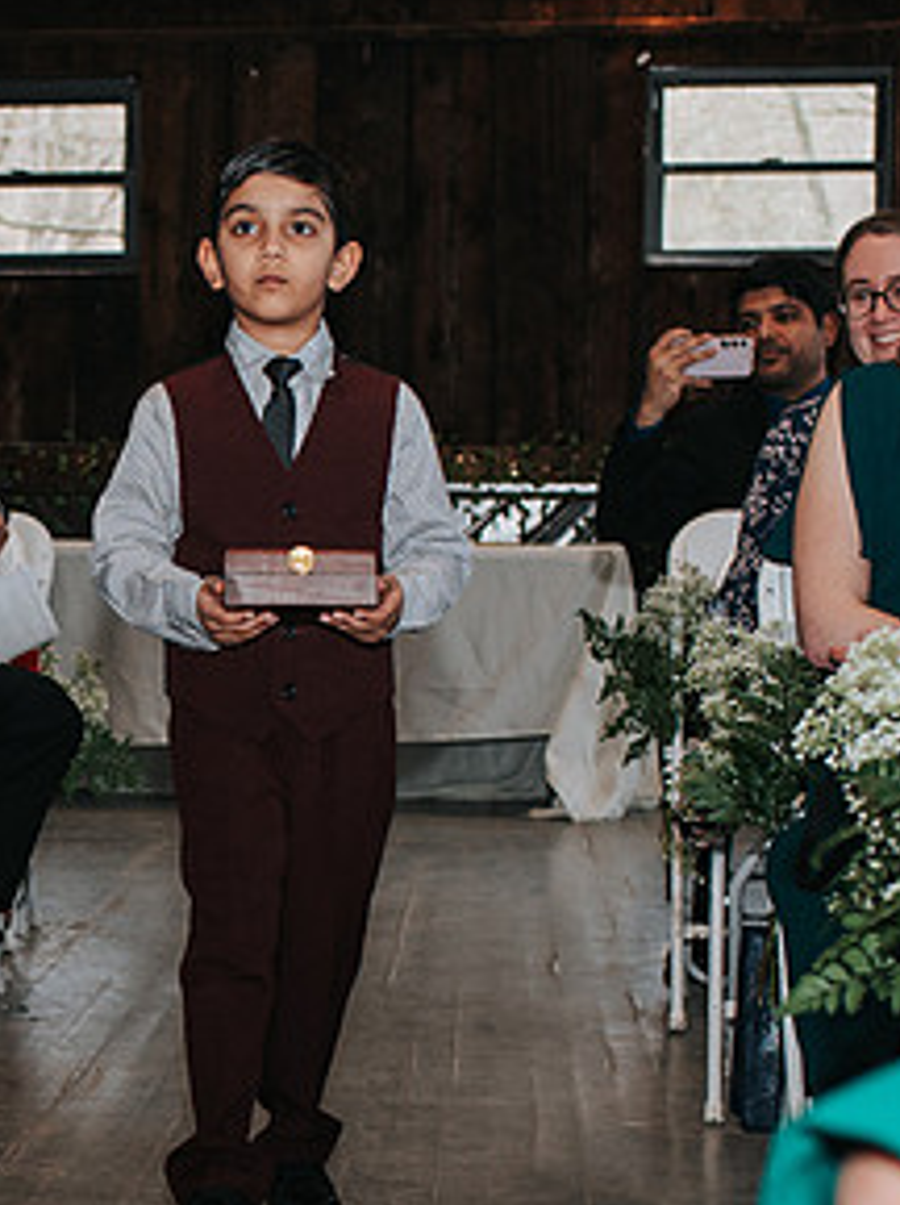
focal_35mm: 111
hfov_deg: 12.9
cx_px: -211
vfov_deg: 17.6
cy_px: 947
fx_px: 3856
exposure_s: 1/200
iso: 1000
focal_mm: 35
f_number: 3.2
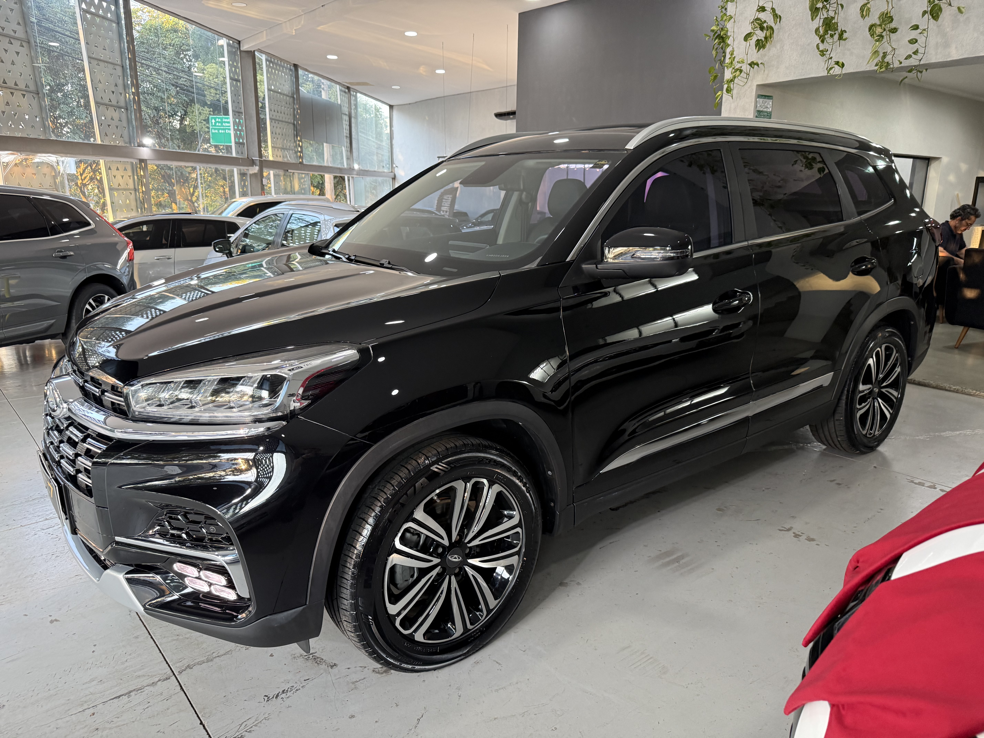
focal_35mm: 24
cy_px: 369
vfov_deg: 56.8
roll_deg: -0.5
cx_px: 492
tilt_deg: -11.6
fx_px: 682
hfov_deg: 71.6
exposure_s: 1/60
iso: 250
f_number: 1.78
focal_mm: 6.76
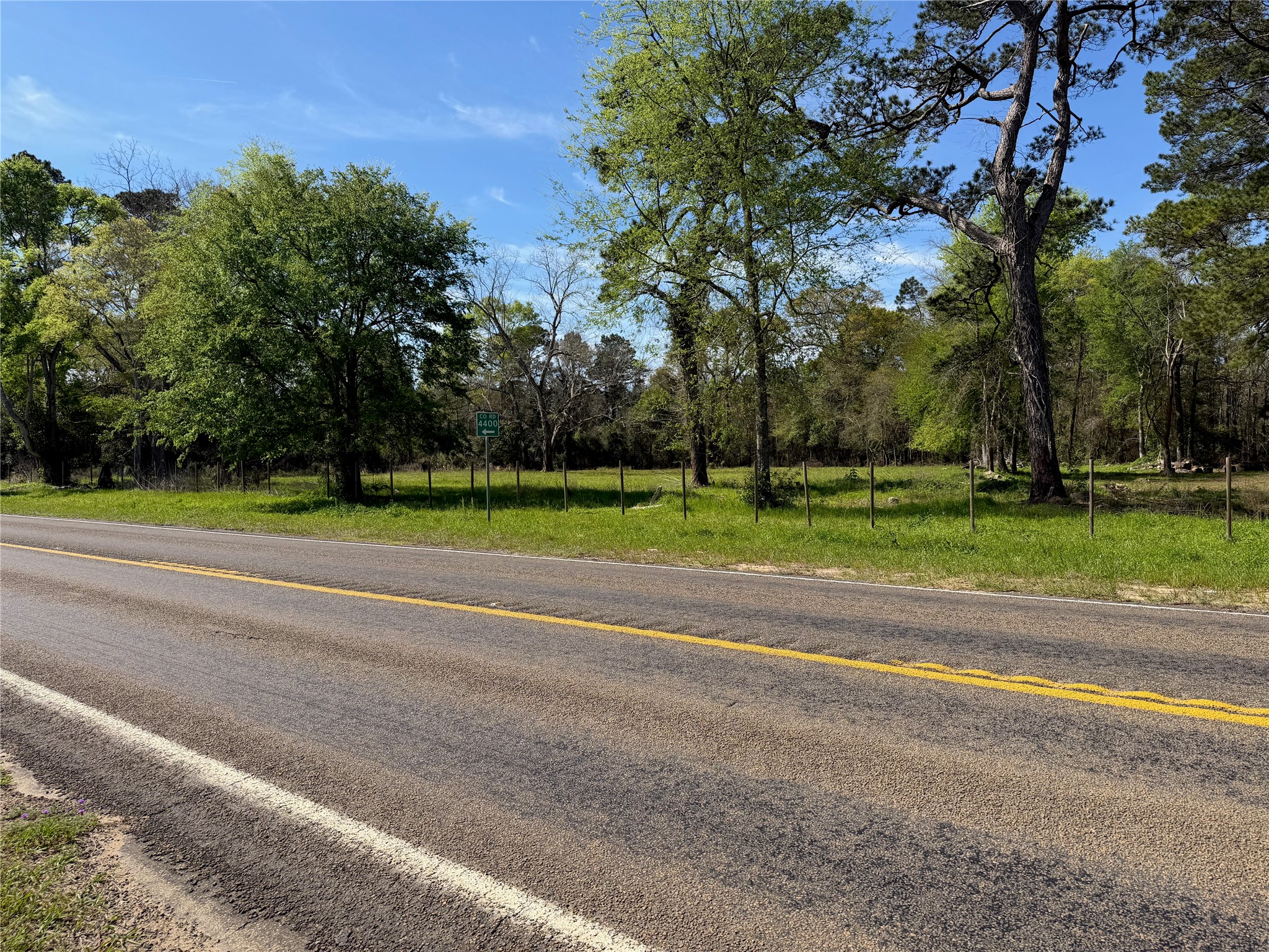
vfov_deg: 56.8
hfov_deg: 71.6
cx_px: 634
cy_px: 476
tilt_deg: +1.1
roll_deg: +3.2
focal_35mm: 24
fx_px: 880
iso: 80
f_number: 1.78
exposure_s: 1/3759
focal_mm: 6.76
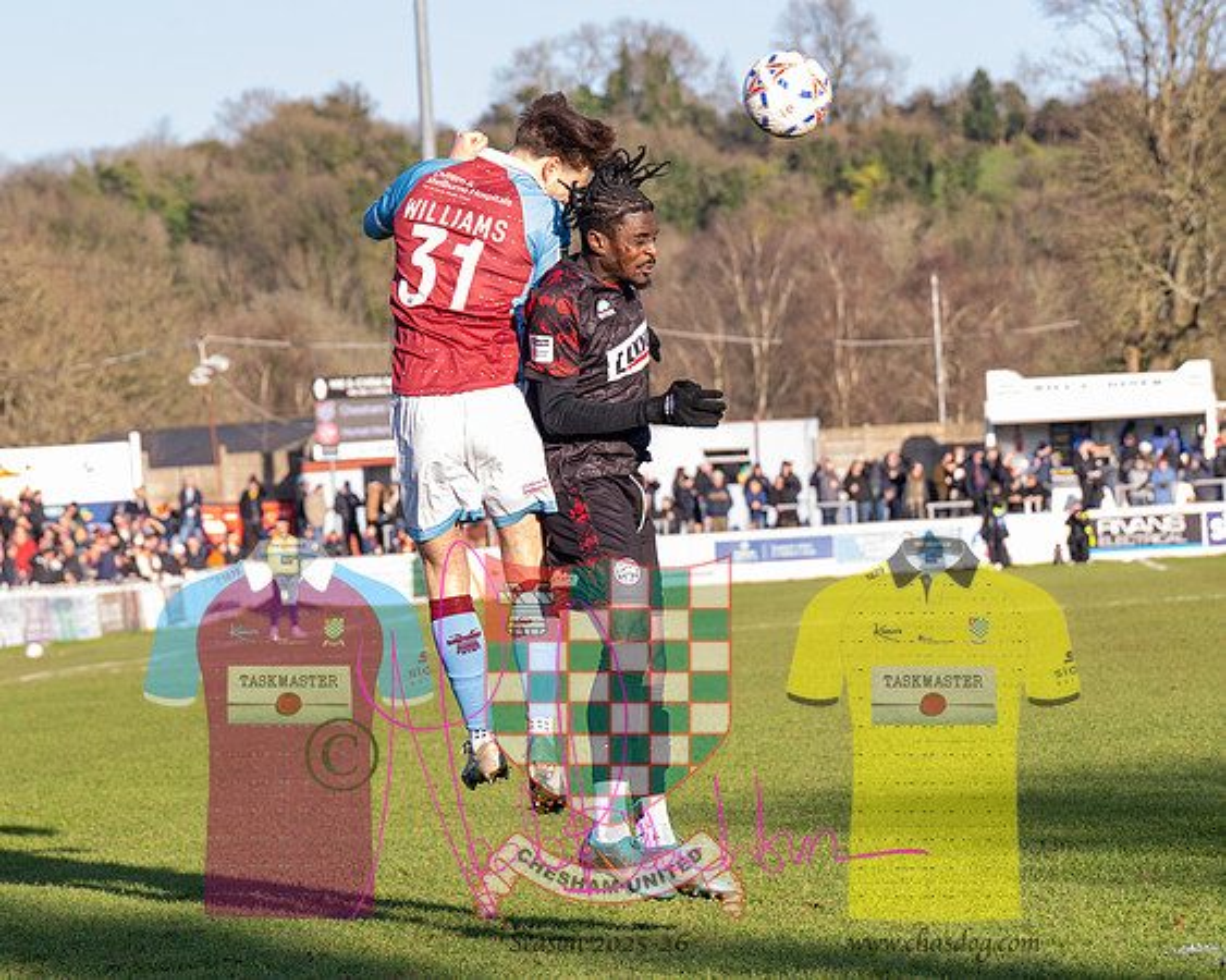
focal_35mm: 150
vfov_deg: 10.3
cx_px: 416
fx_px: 5431
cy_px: 524
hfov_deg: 12.9
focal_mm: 73
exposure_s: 1/2000
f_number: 4
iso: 800
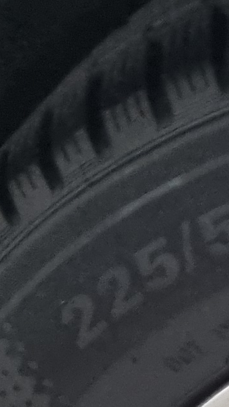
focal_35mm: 181
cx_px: 705
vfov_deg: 11.3
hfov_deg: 6.1
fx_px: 1954
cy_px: 670
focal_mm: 5.4
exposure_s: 1/40
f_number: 1.8
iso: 500
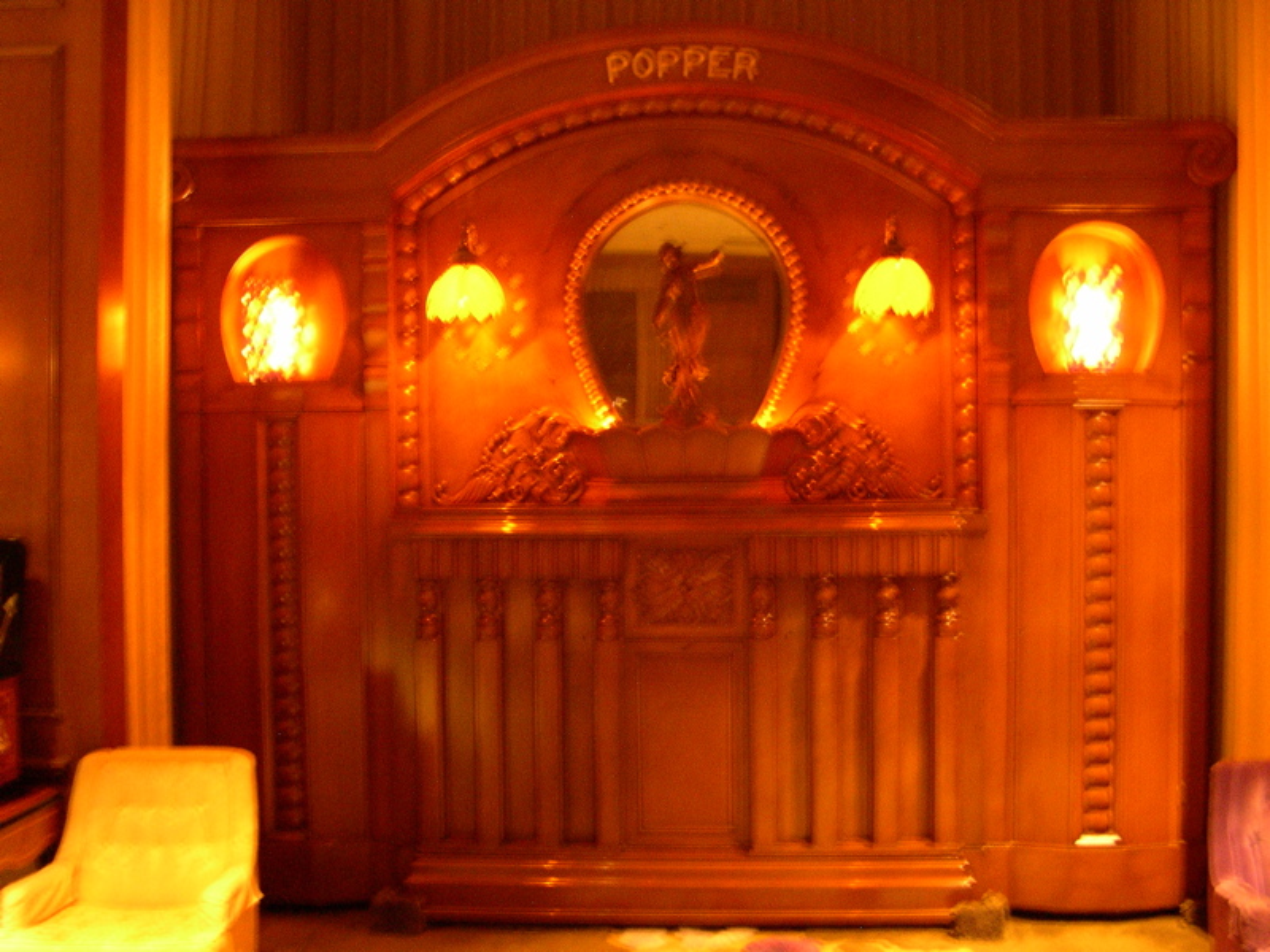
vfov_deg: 37.7
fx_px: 1394
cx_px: 635
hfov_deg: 49.0
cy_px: 476
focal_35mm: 38
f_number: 2.8
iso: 400
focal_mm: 8
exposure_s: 1/1.3
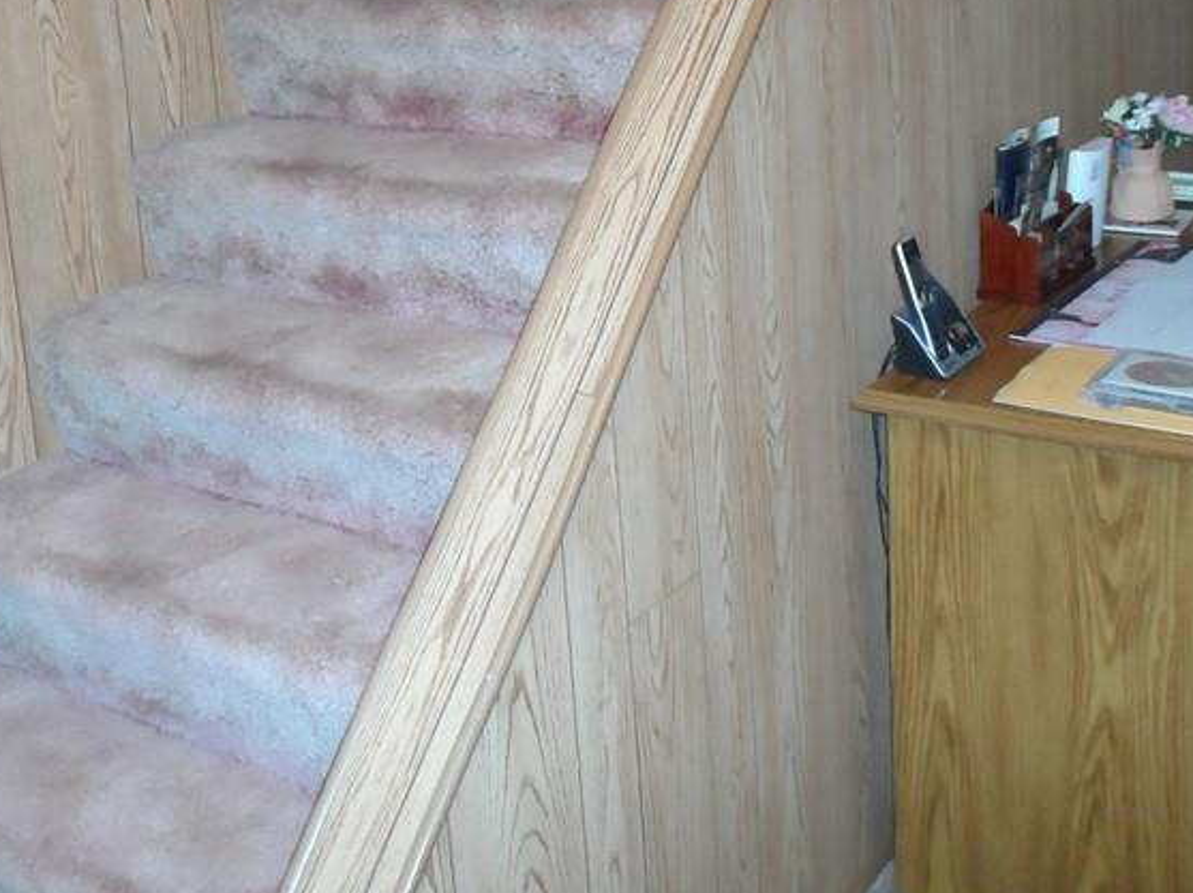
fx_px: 1584
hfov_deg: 41.2
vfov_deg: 30.6
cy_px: 156
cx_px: 516
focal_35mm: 46
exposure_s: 1/30
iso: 320
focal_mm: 4.5
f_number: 2.5
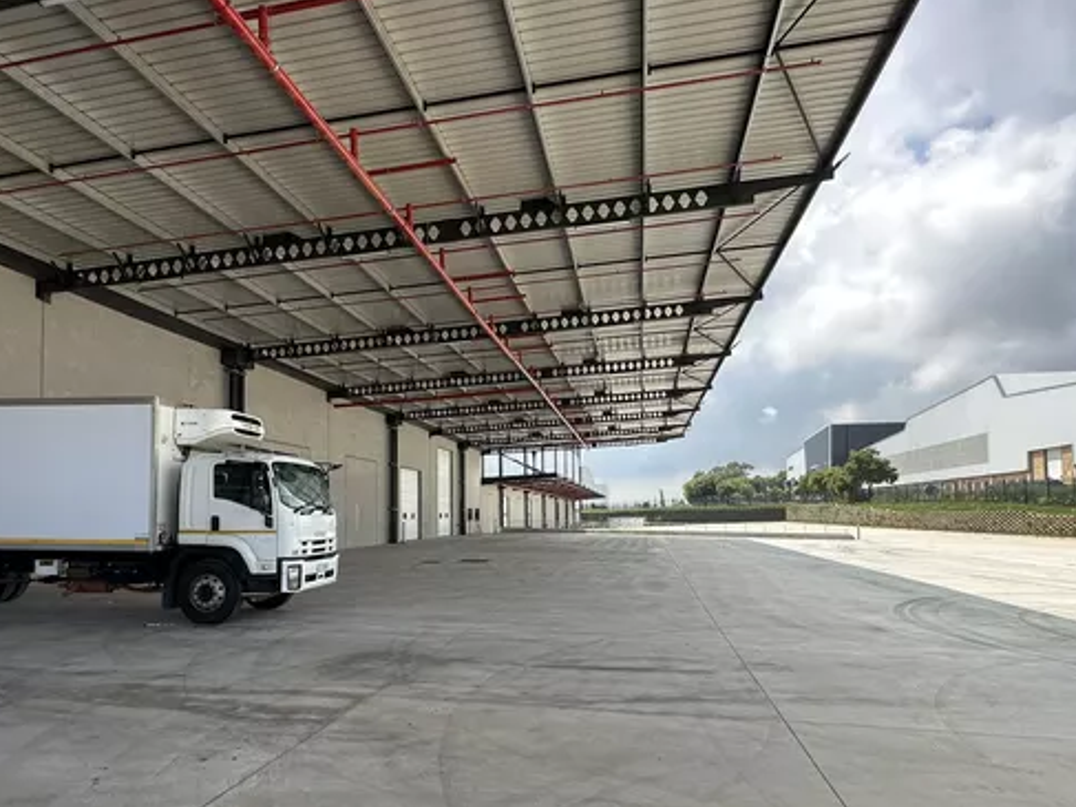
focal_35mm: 23
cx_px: 506
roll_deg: +0.4
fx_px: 715
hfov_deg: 73.9
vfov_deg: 58.3
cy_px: 495
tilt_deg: +2.4
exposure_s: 1/1125
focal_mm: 2.22
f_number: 2.2
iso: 40
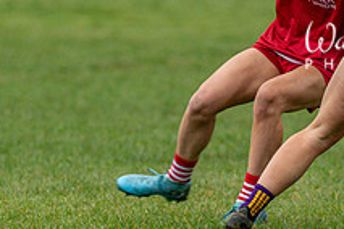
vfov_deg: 1.3
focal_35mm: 1072
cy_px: 68
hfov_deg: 1.9
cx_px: 308
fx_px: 10243
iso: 1100
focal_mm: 250
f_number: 2.8
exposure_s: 1/640
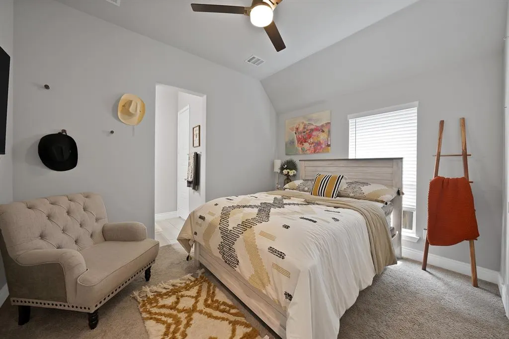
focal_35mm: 12
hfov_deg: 112.6
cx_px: 254
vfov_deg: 90.0
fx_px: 170
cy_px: 170
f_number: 9
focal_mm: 12
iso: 640
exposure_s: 1/1.25
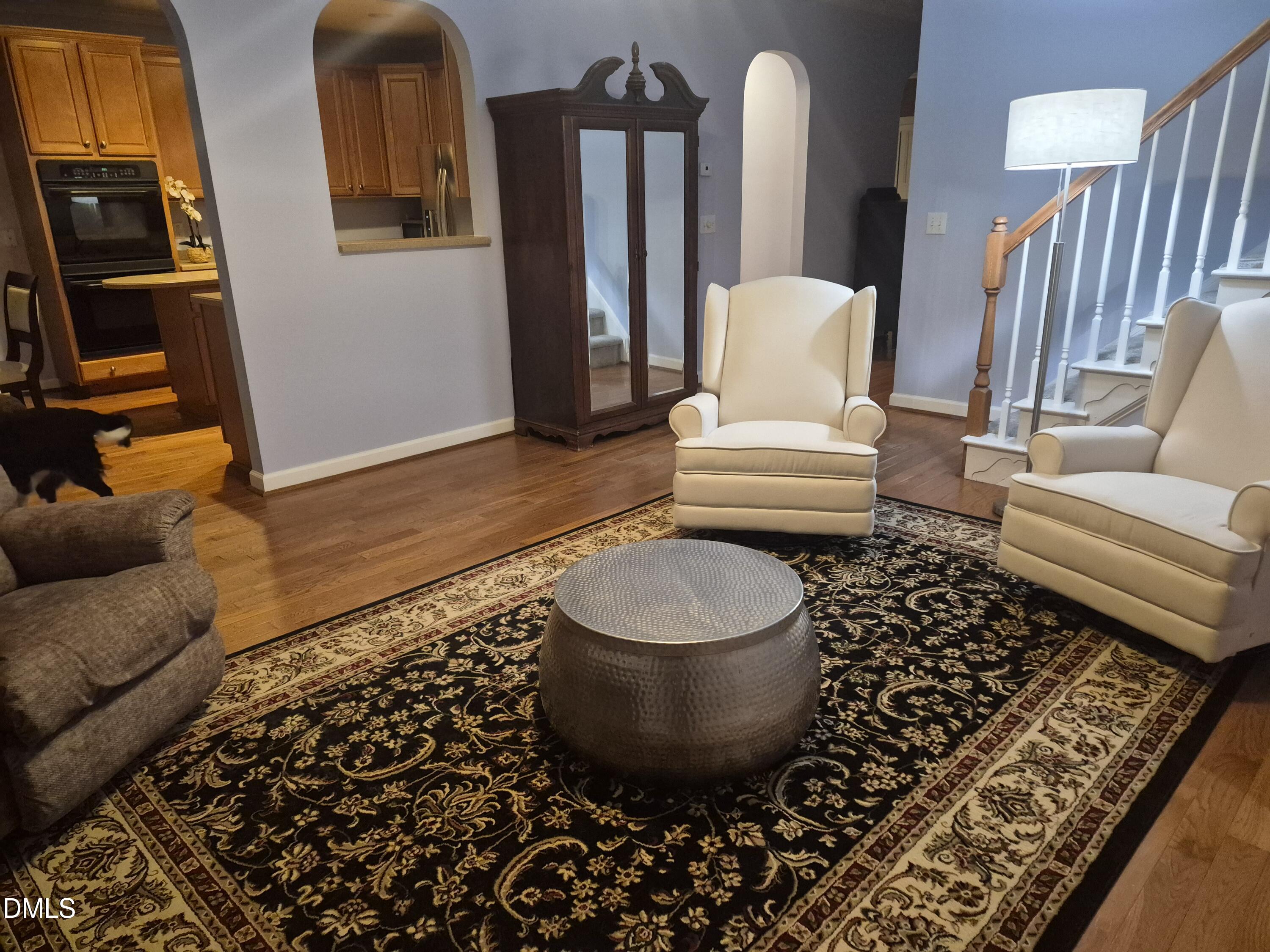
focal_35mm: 23
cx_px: 635
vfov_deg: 58.9
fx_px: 844
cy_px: 476
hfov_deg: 73.9
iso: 1600
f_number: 1.8
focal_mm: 5.4
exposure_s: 1/120
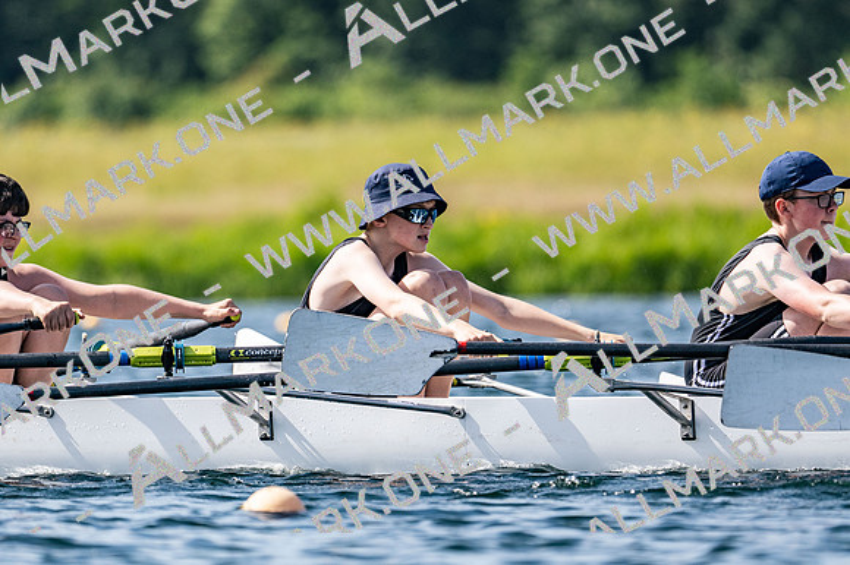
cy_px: 282
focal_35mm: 600
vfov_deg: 2.3
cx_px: 425
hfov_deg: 3.4
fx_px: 14158
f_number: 4.5
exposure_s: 1/2500
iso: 250
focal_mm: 400
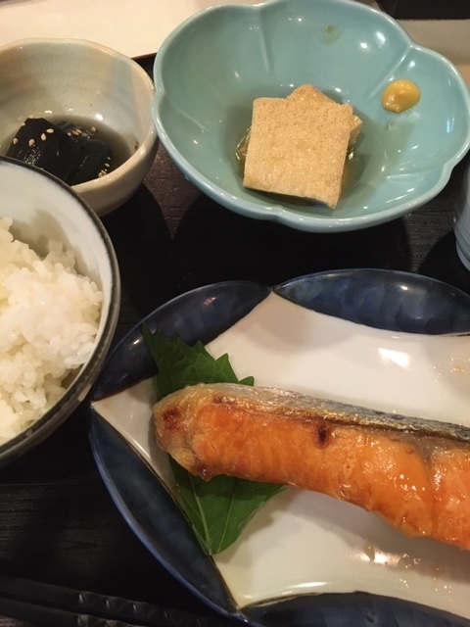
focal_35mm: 29
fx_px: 525
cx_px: 235
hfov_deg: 48.2
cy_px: 314
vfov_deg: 61.7
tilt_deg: -60.4
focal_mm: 4.15
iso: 200
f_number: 2.2
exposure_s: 1/15
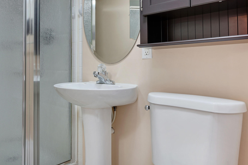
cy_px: 64
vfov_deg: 44.7
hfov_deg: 62.5
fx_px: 200
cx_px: 89
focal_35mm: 29
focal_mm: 16
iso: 100
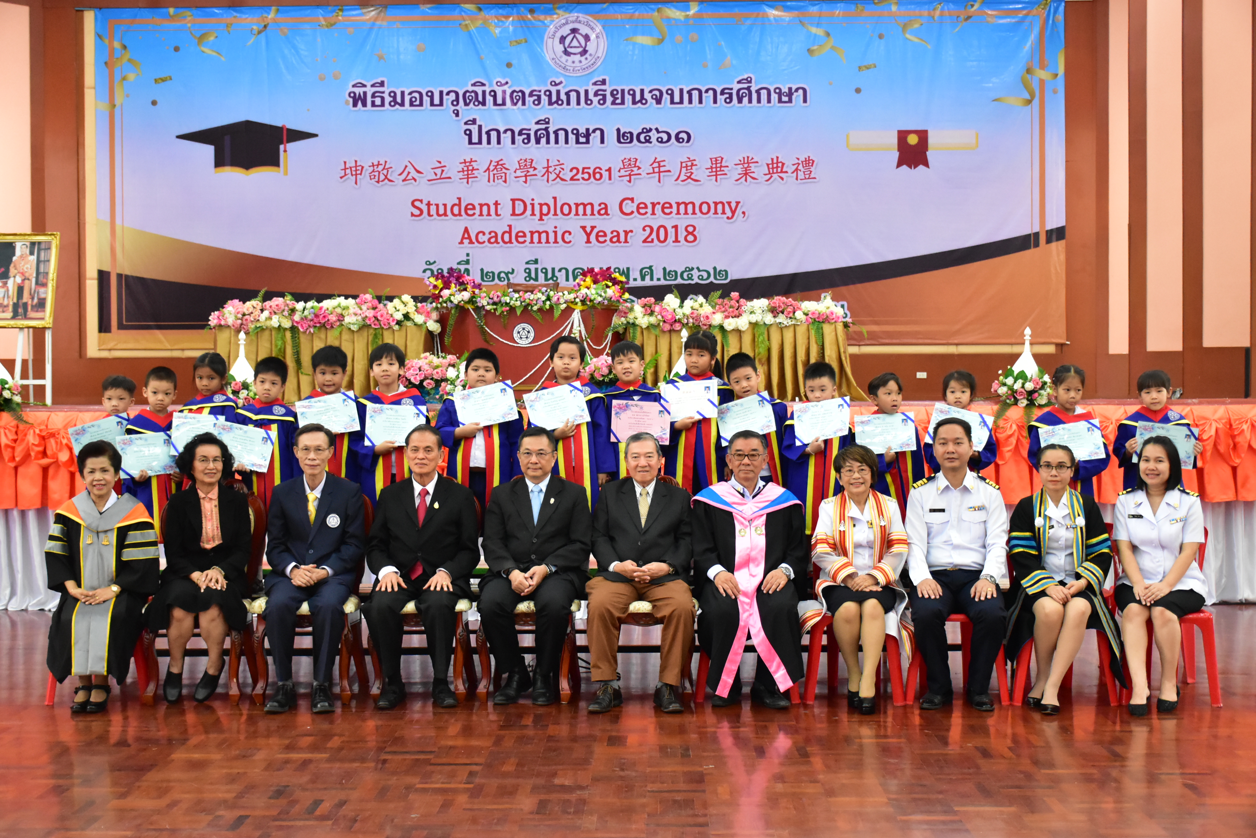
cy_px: 419
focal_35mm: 48
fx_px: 1675
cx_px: 628
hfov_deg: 41.1
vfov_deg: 28.1
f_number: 4
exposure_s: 1/80
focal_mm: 32
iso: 4000
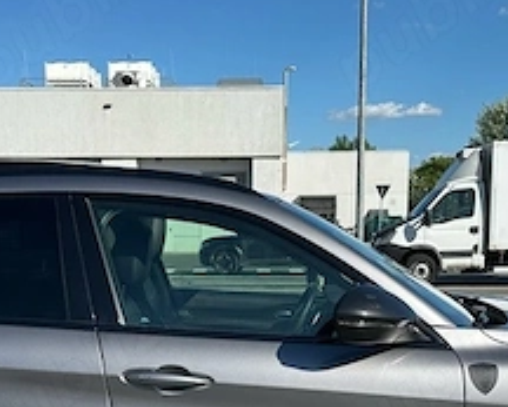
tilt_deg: -8.6
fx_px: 978
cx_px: 216
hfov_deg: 29.1
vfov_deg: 23.0
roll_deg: -0.1
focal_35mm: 65
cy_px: 355
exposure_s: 1/5263
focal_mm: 6.86
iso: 80
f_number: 1.78
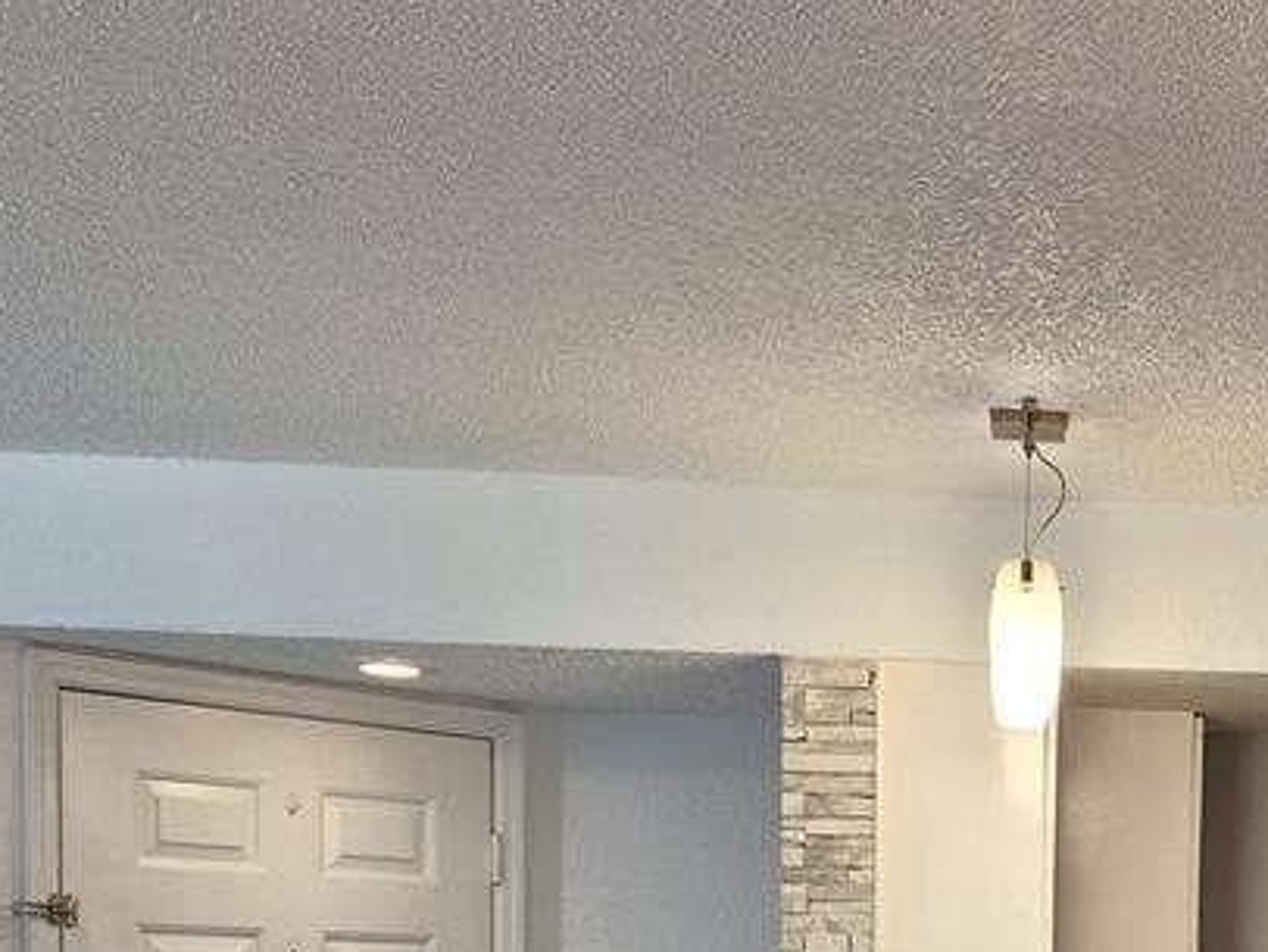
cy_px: 1142
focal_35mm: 58
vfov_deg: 23.1
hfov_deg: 31.4
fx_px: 2126
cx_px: 1184
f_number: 1.8
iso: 100
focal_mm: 5.54
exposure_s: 1/40
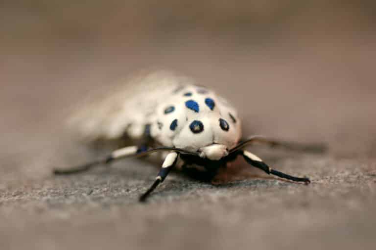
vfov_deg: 15.2
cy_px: 125
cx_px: 188
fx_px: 939
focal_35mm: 90
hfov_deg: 22.6
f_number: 4
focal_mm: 60
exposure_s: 1/50
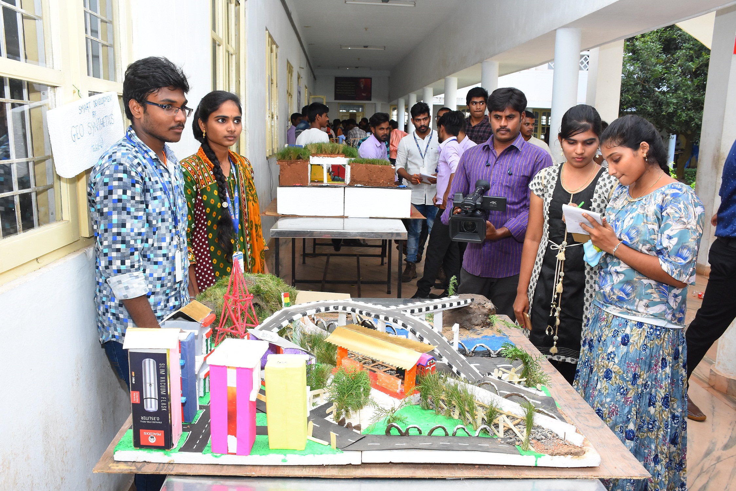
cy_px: 246
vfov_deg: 43.6
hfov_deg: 61.9
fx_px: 613
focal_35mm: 30
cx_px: 368
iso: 1000
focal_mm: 20
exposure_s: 1/160
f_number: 7.1
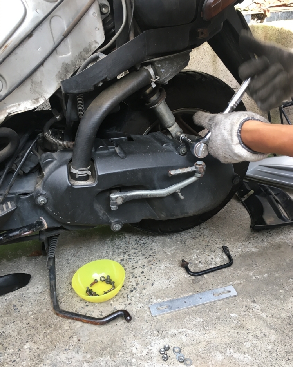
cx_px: 150
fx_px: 336
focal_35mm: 31
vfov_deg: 57.2
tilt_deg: -28.7
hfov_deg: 47.1
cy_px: 190
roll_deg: +2.2
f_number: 2.2
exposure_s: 1/40
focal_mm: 4.15
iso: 25
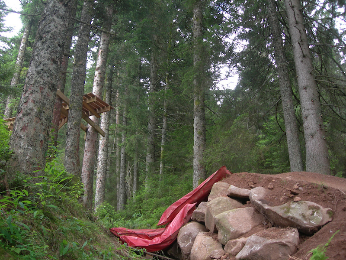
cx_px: 173
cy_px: 130
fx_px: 380
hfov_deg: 49.0
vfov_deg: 37.7
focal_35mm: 38
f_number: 2.8
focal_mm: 7.8
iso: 55
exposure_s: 1/30
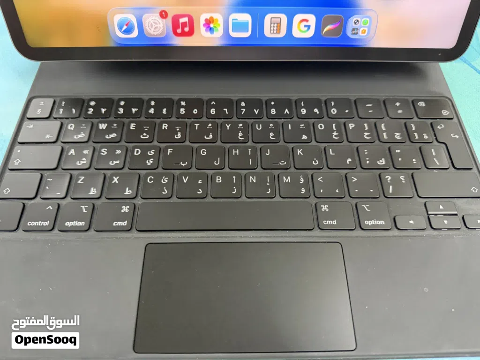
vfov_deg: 56.8
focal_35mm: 24
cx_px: 240
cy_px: 180
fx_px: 333
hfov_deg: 71.6
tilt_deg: -63.3
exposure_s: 1/52
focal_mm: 6.76
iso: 800
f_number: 1.78
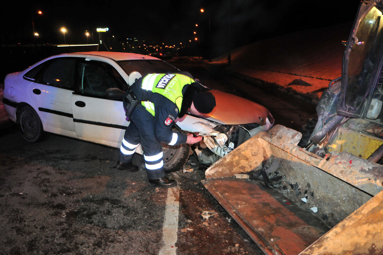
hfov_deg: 57.2
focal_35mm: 33
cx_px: 192
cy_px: 128
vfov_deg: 40.0
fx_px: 351
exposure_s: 1/40
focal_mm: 22
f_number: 3.8
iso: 1250
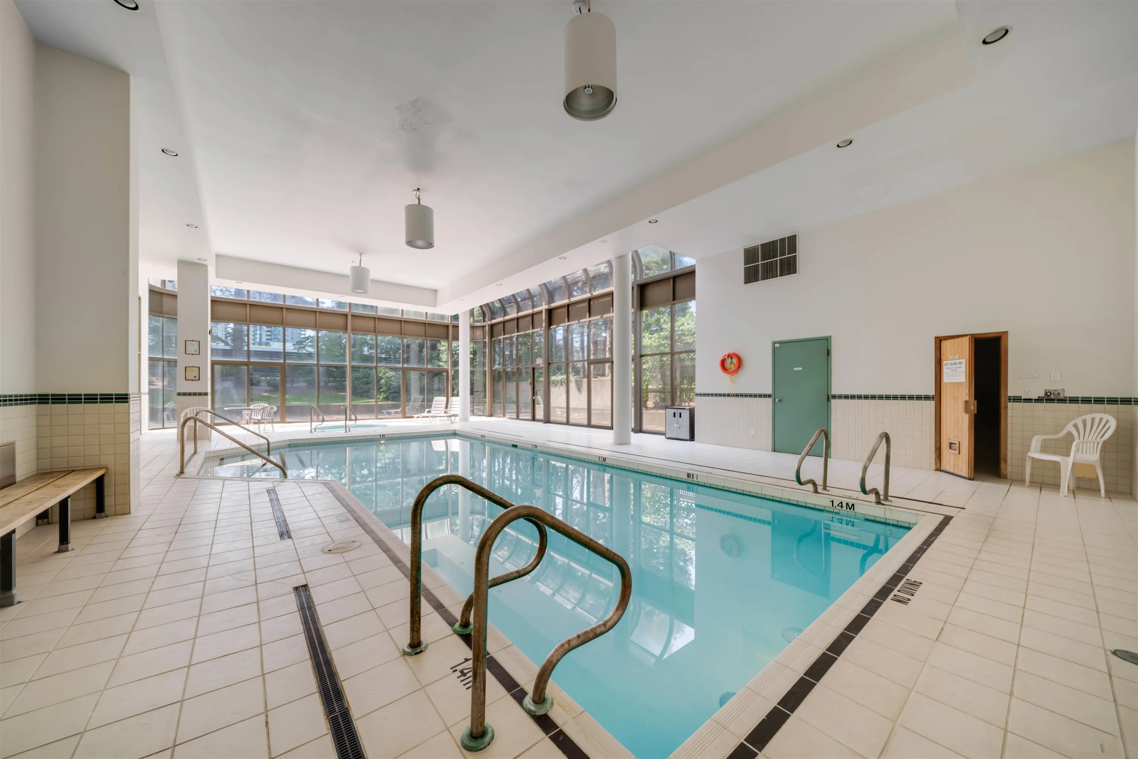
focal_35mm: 12
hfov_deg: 112.6
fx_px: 379
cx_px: 569
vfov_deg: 90.0
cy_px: 380
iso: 100
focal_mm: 12
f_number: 6.3
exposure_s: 1/320
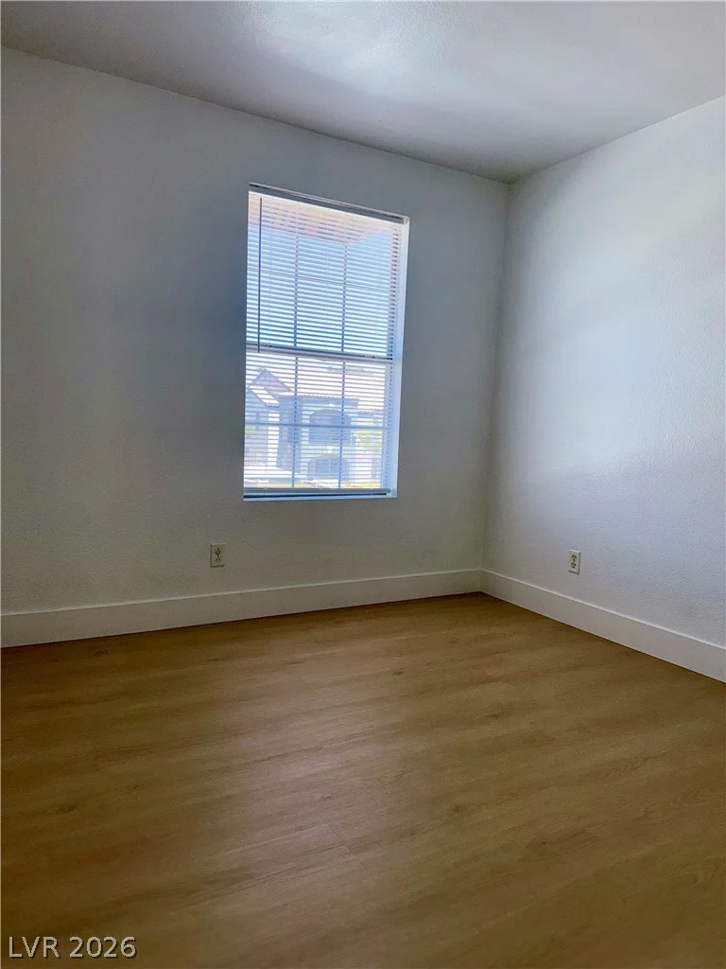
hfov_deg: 56.8
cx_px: 363
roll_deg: -2.7
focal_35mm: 24
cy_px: 484
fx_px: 671
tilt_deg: -3.8
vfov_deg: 71.6
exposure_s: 1/557
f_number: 1.78
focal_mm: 6.76
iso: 50
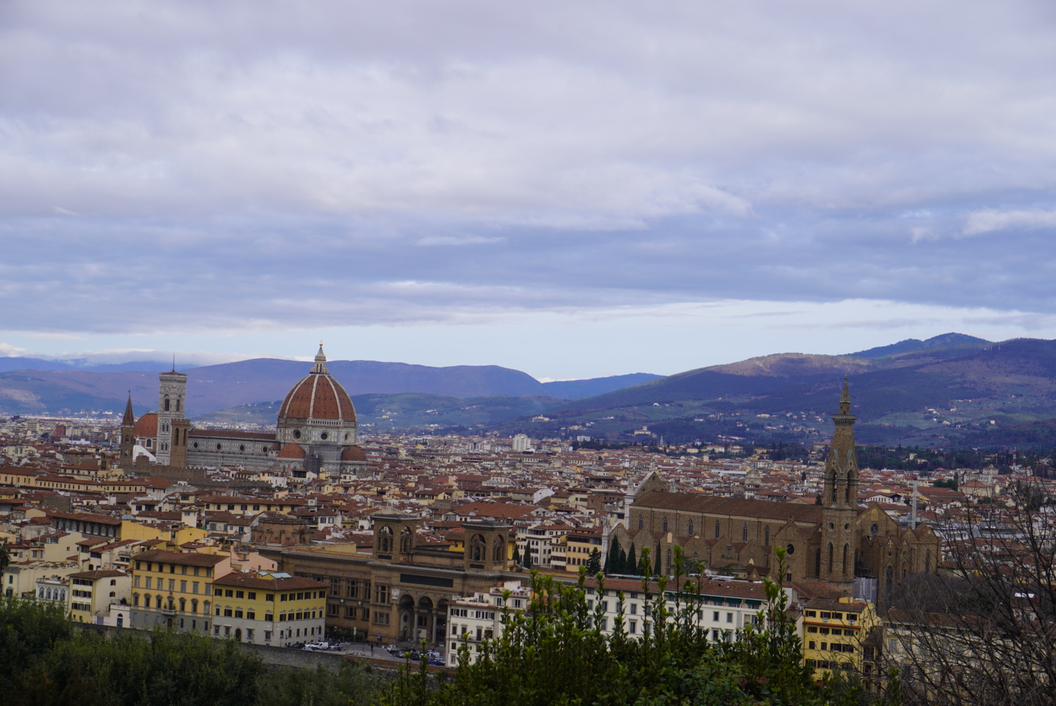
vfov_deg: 22.7
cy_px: 353
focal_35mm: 60
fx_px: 1761
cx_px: 528
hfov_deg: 33.4
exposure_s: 1/125
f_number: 9
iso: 100
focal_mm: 40
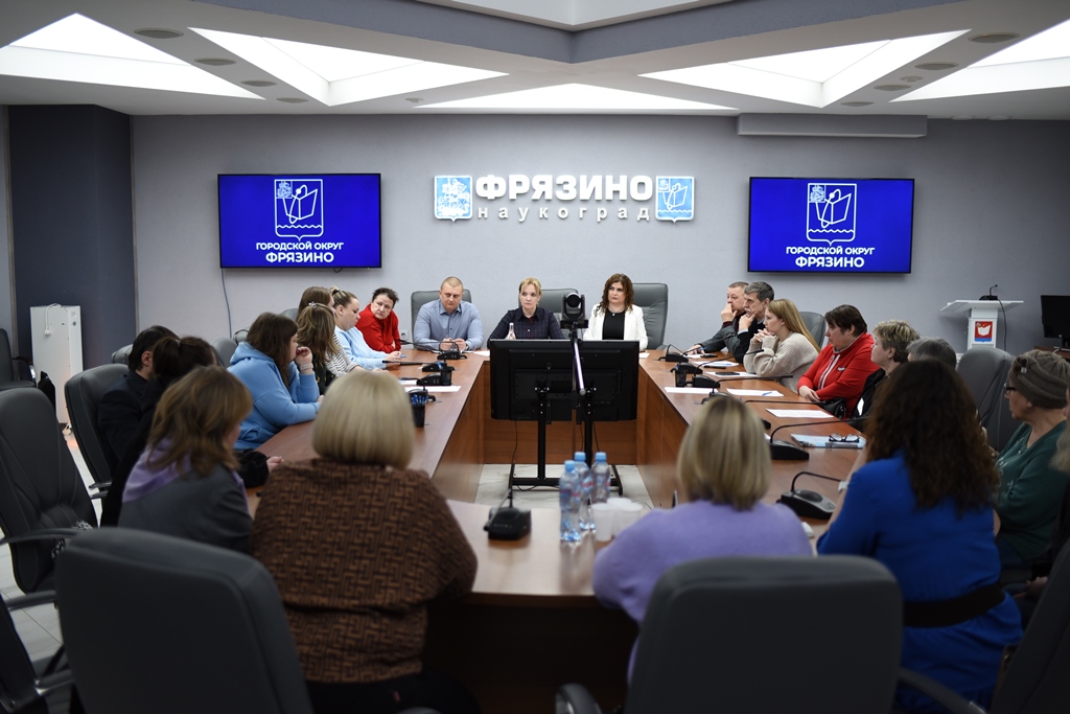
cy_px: 357
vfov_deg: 37.9
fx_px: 1040
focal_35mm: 35
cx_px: 535
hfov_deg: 54.4
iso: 640
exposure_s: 1/400
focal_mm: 35
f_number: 1.8
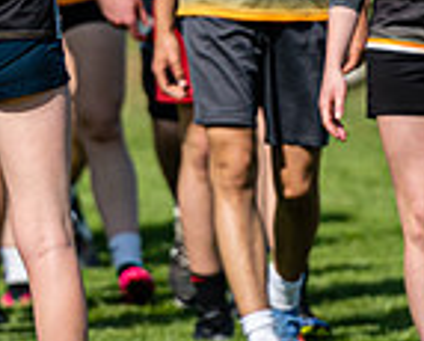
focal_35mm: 1139
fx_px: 14322
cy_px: -58
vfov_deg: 1.4
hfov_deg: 1.7
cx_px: 98
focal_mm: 200
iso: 100
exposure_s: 1/1600
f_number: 3.2
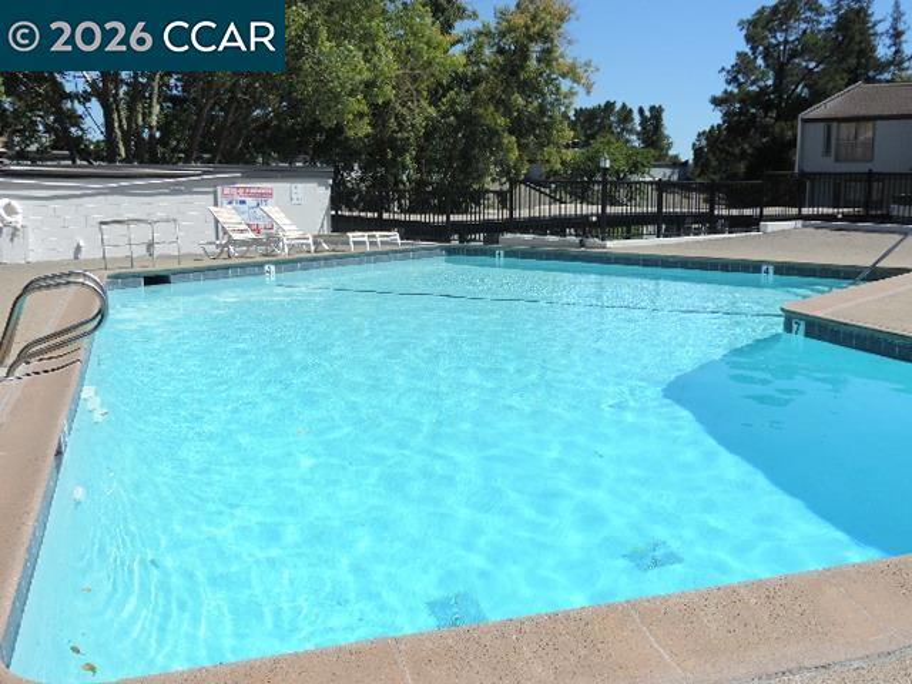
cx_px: 456
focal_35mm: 35
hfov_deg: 52.6
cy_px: 342
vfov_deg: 40.7
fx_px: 922
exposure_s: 1/1000
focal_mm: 6.2
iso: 80
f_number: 3.3
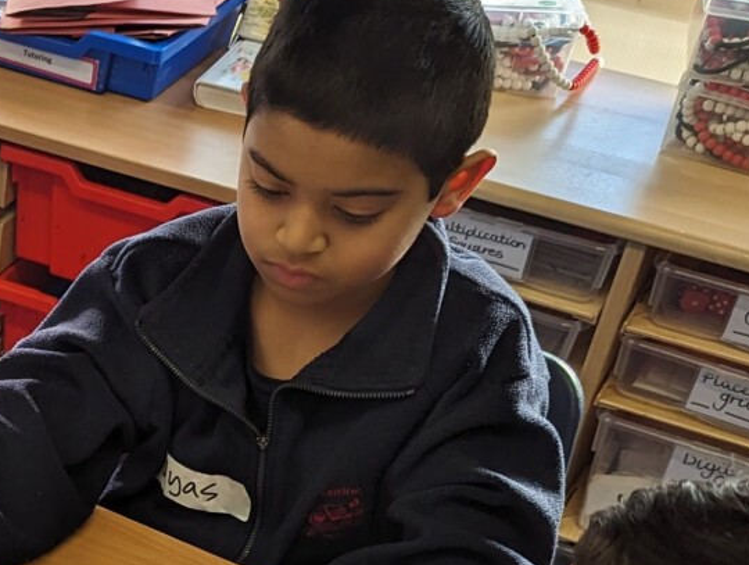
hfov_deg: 22.2
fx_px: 1734
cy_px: 631
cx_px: -193
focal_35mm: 80
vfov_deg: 17.8
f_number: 1.85
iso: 146
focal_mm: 6.81
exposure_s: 1/246
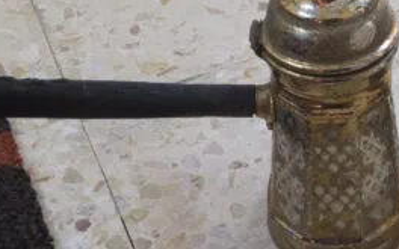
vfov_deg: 22.0
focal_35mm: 59
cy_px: 106
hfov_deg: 32.1
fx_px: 642
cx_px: 391
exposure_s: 1/25
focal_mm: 4.19
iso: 1915
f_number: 1.6
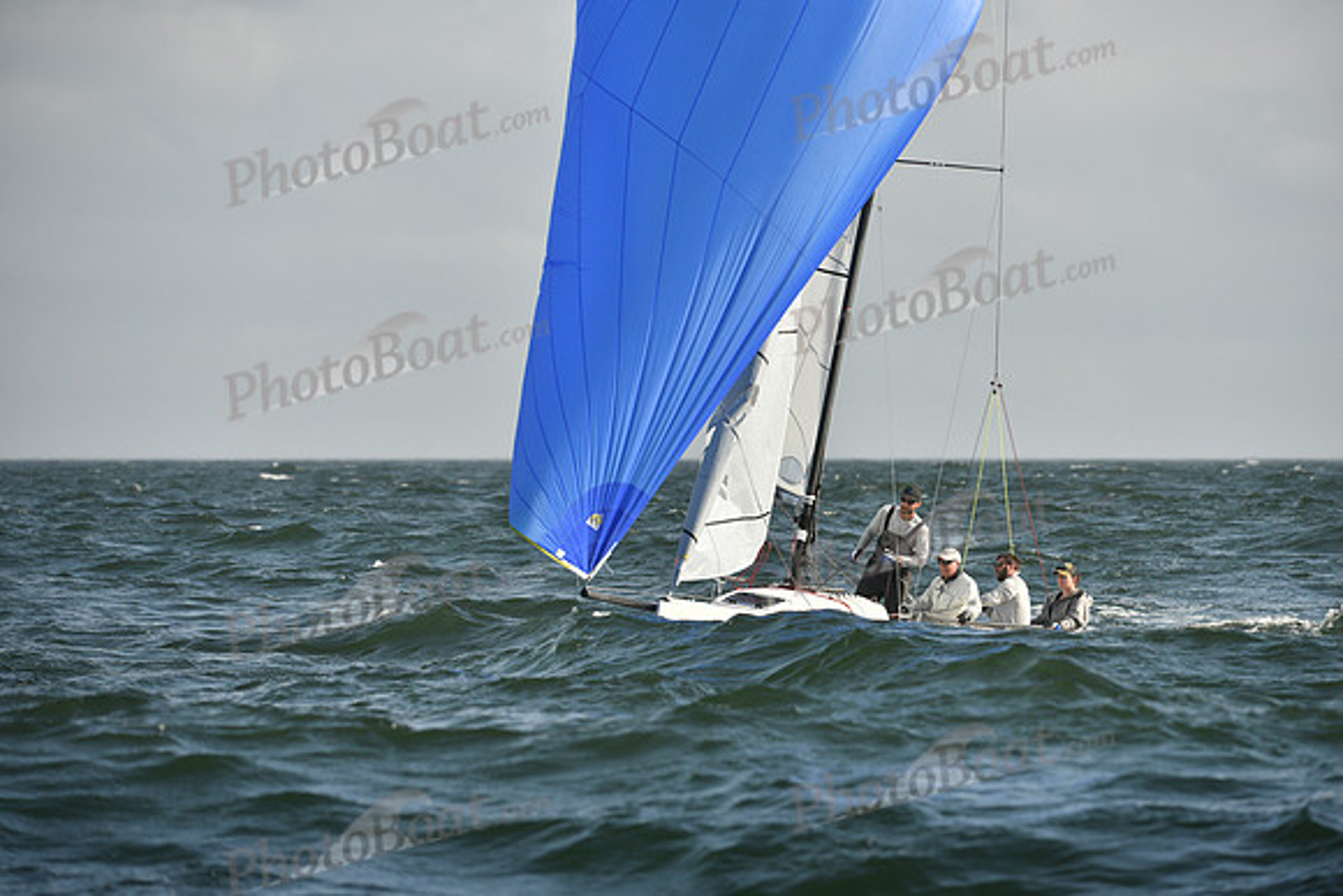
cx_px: 672
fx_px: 9701
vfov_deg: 5.3
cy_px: 448
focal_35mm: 260
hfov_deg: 7.9
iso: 320
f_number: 5.6
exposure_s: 1/1600
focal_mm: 260
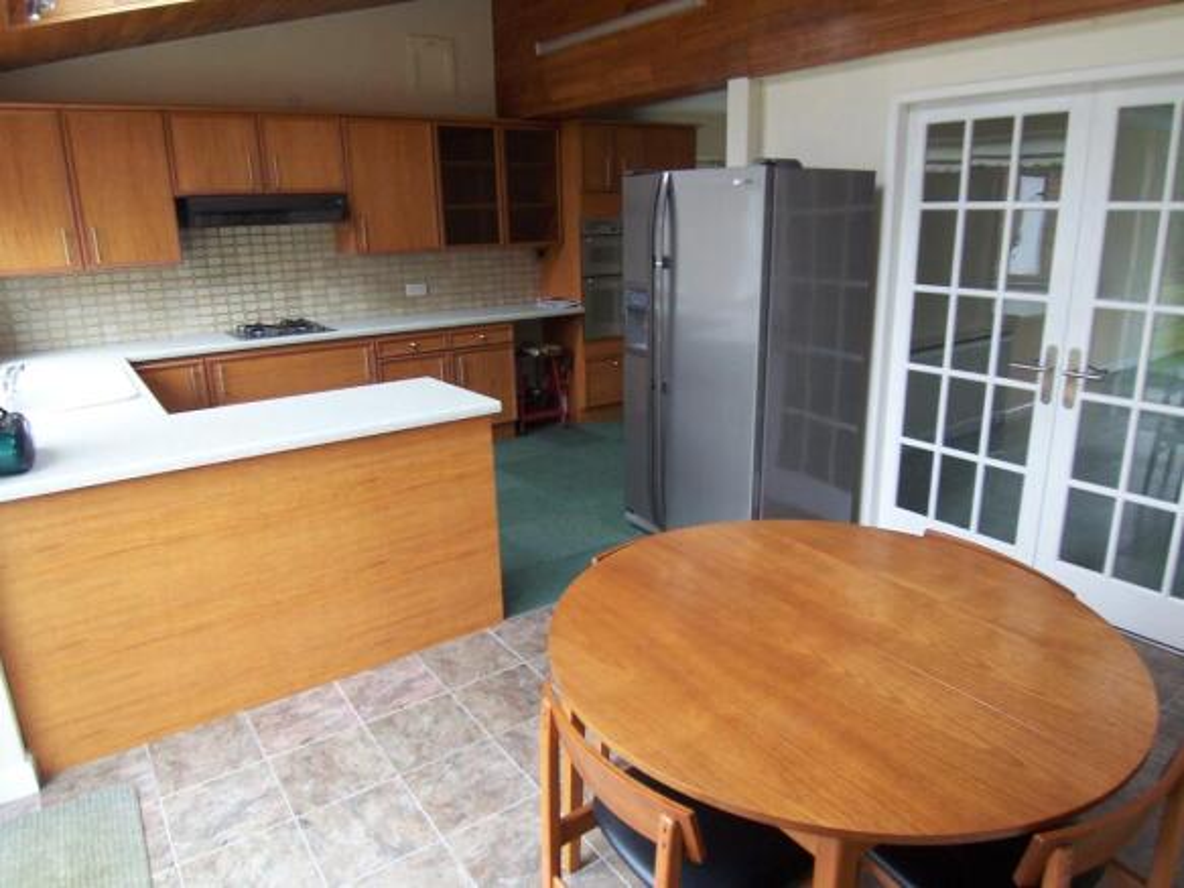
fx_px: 787
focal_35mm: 23
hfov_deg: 73.9
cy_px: 444
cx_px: 592
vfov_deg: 58.9
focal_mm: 3.8
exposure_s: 1/30
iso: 125
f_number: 2.8
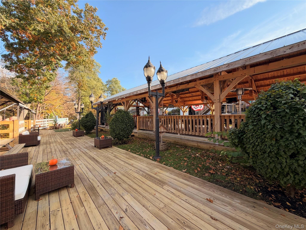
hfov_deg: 102.1
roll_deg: +0.5
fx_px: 124
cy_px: 115
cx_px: 153
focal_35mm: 14
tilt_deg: +3.8
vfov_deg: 85.7
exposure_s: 1/502
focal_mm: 2.22
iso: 64
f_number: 2.2
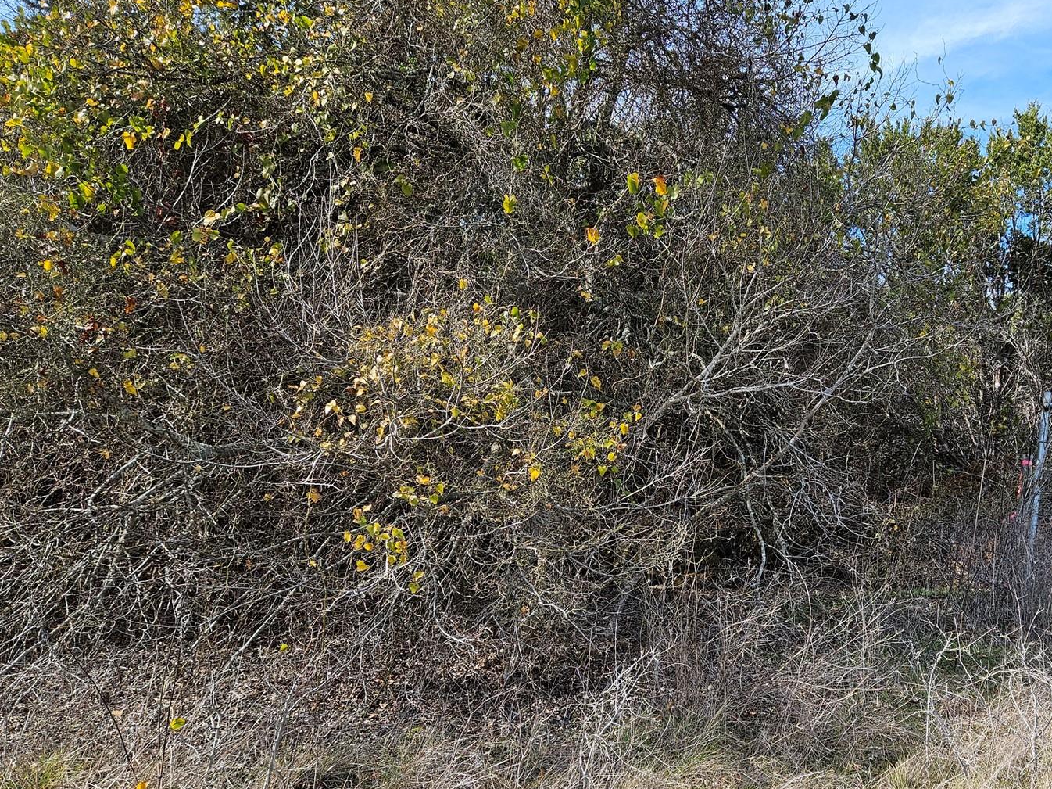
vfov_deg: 40.5
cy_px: 479
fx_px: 1063
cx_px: 750
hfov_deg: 51.0
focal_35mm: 35
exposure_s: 1/1235
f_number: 1.8
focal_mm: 5.4
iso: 40
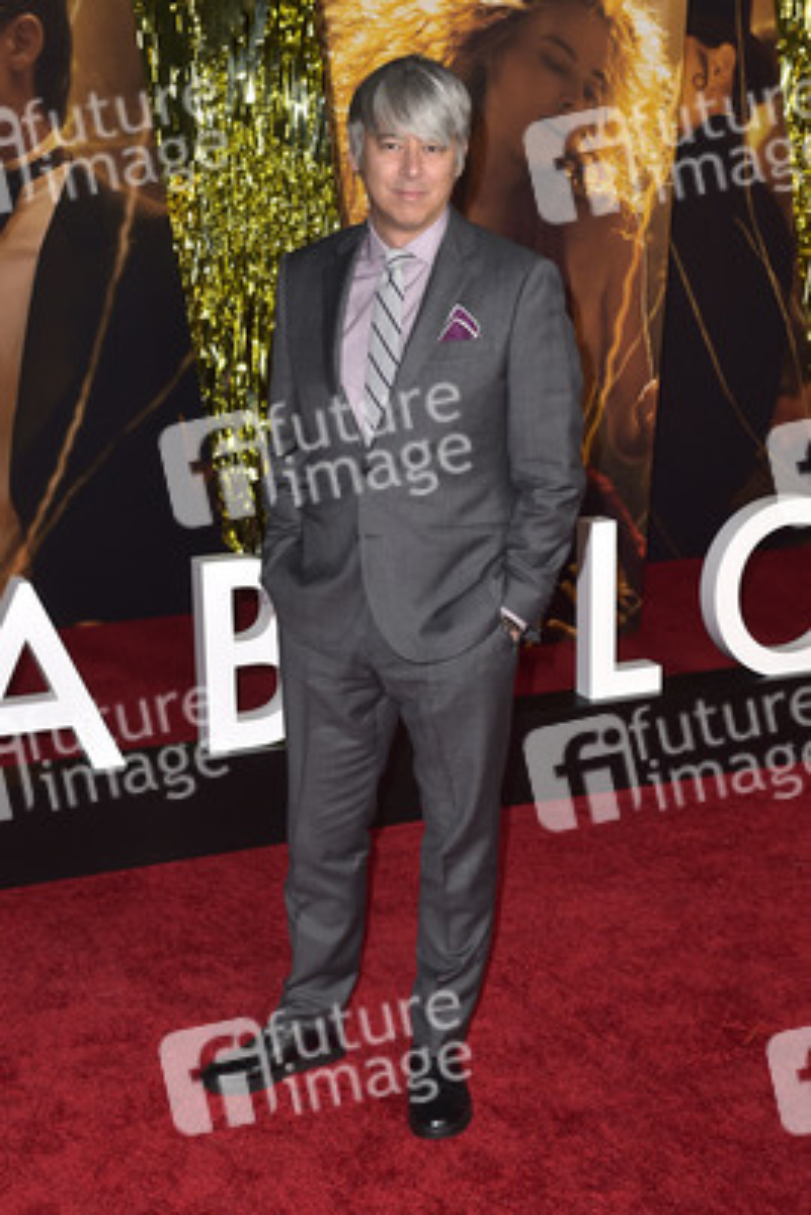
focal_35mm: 50
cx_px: 406
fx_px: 1688
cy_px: 608
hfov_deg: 27.0
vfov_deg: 39.6
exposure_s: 1/250
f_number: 6.3
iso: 800
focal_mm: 50
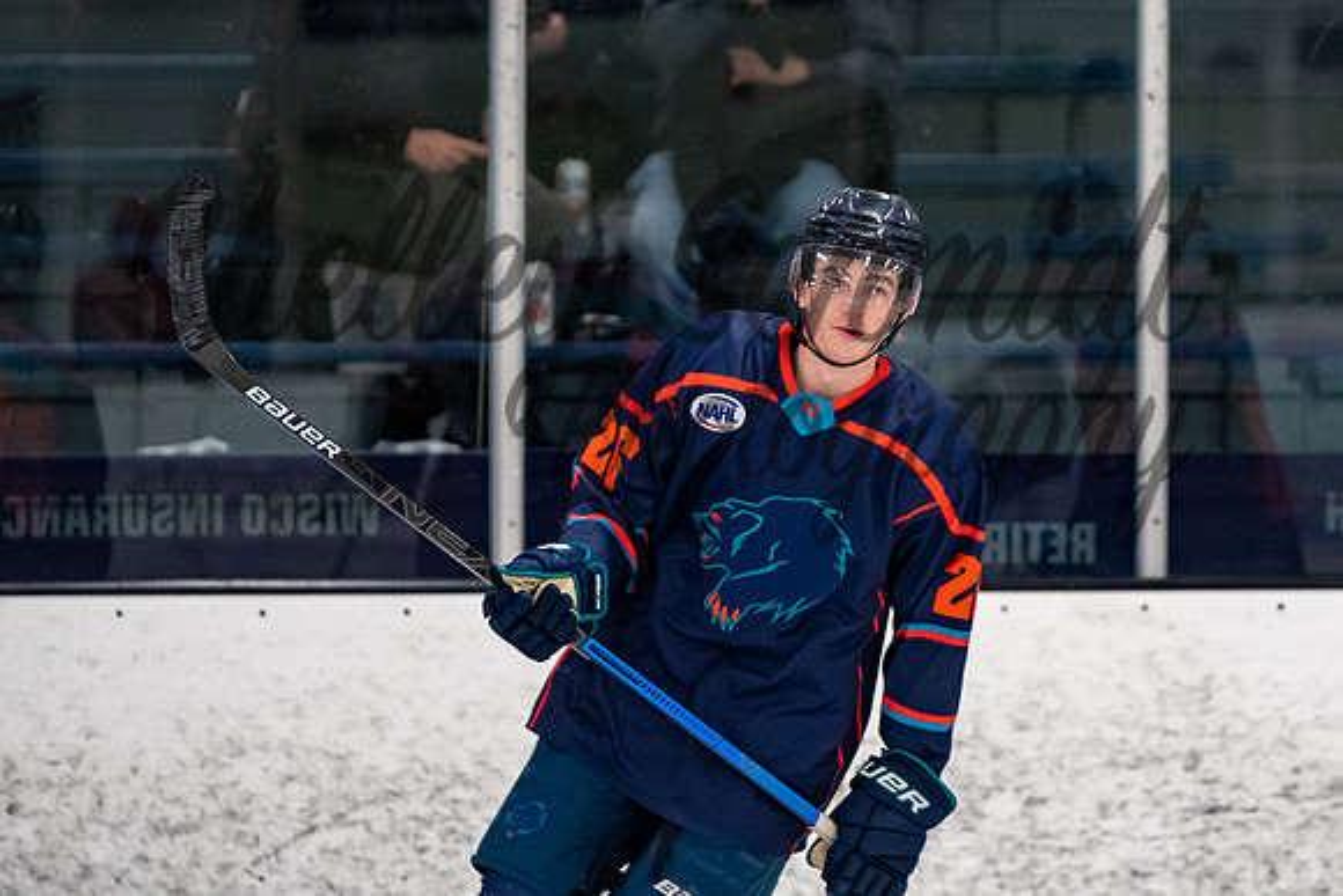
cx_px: 905
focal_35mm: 407
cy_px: 303
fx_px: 15173
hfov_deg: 5.1
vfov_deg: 3.4
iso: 2000
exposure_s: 1/800
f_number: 3.2
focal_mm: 200
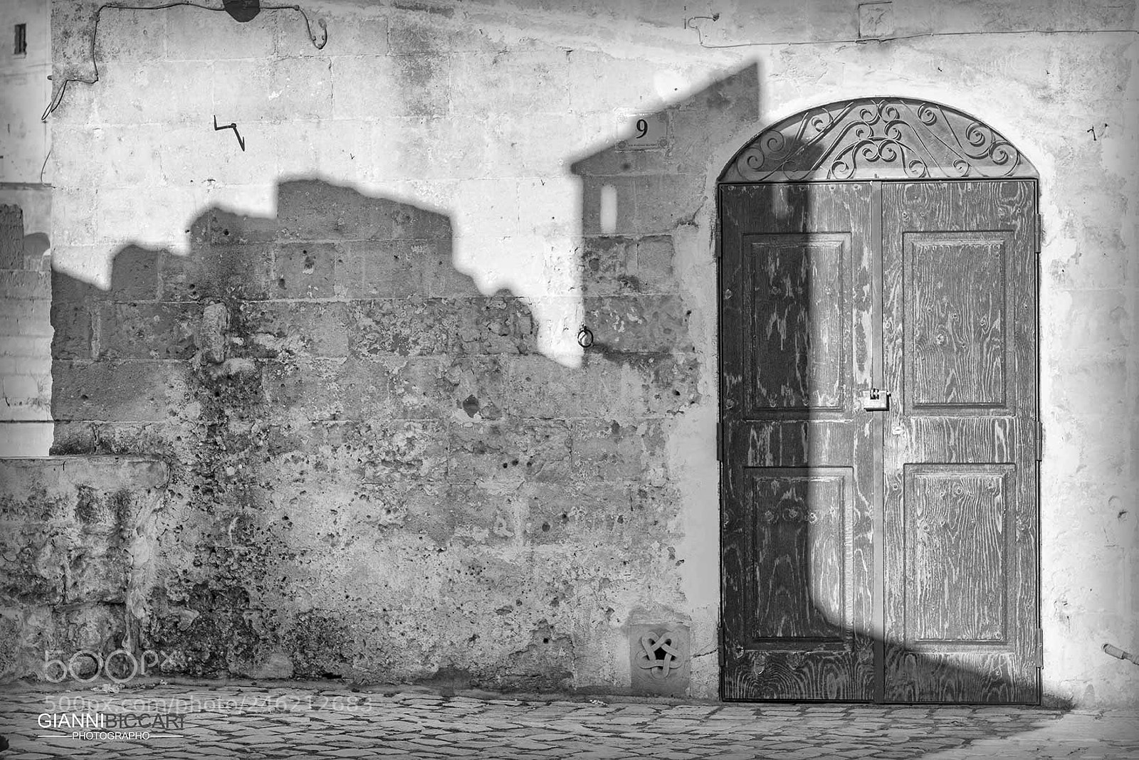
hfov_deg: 17.1
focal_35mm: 120
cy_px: 380
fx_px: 3798
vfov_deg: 11.4
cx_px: 570
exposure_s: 1/320
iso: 400
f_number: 13
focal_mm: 120
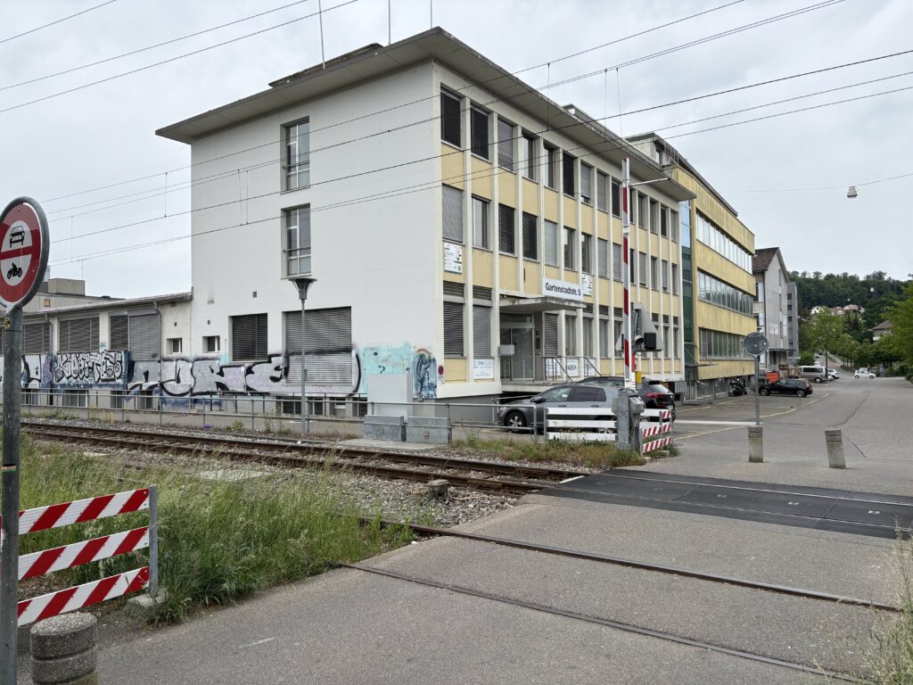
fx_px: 686
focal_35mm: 26
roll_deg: +0.8
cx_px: 456
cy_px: 342
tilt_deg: +2.0
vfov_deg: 53.1
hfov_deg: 67.3
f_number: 1.6
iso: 50
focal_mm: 5.96
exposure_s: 1/1287
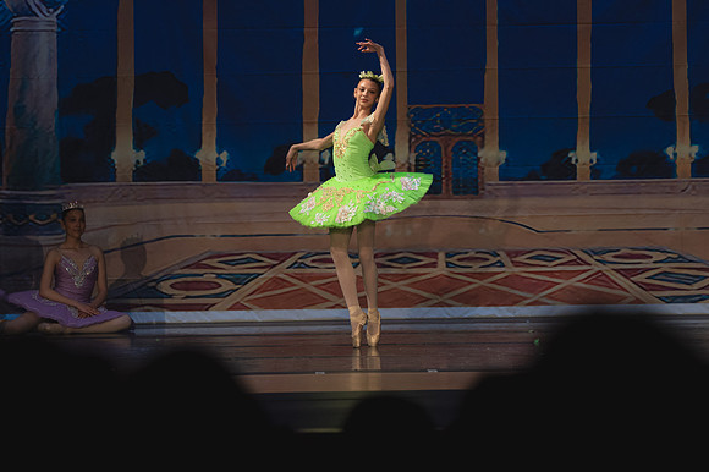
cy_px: 236
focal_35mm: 232
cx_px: 354
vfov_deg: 5.9
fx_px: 4566
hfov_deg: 8.9
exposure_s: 1/320
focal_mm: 155
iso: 1000
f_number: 4
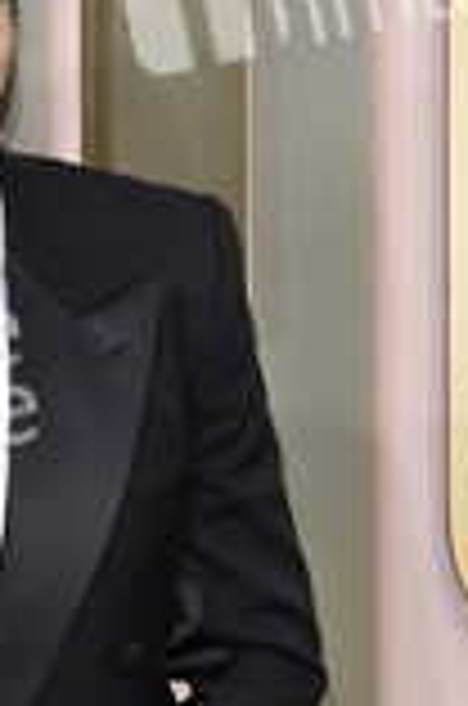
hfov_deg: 6.5
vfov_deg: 9.8
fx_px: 4093
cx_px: -63
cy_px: 643
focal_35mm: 209
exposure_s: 1/200
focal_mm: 82
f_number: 8
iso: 320
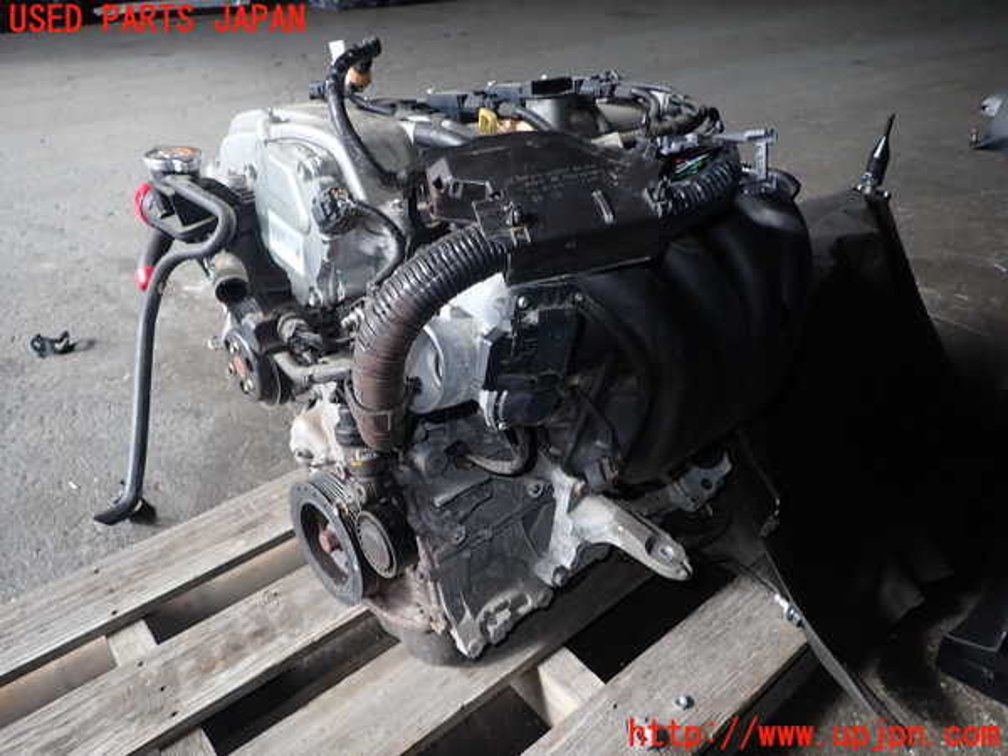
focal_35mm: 25
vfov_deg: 54.9
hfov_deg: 69.4
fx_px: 728
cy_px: 378
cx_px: 504
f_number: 5.6
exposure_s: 1/30
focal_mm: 4.5
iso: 100
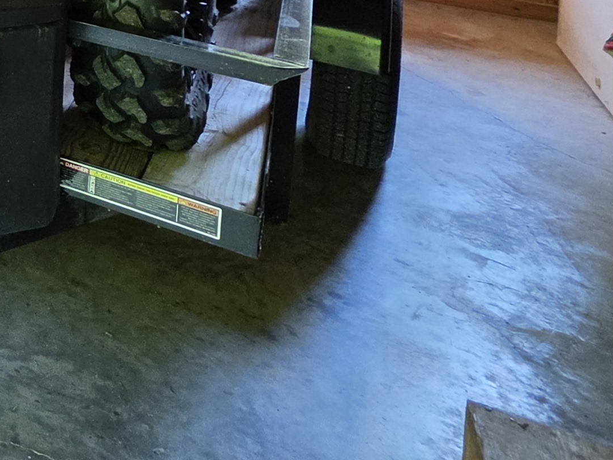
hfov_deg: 24.5
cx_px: -411
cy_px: -285
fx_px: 850
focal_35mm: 48
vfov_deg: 22.7
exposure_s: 1/120
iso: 200
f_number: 1.9
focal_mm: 2.2
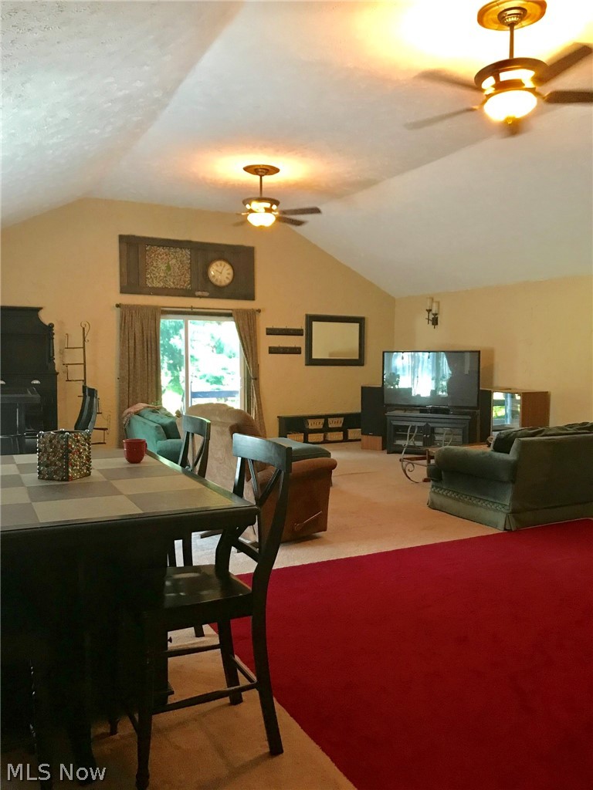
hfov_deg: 49.7
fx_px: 640
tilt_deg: -2.4
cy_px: 395
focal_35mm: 28
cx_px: 296
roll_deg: +0.9
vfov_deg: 63.4
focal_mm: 3.99
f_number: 1.8
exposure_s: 1/7
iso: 100
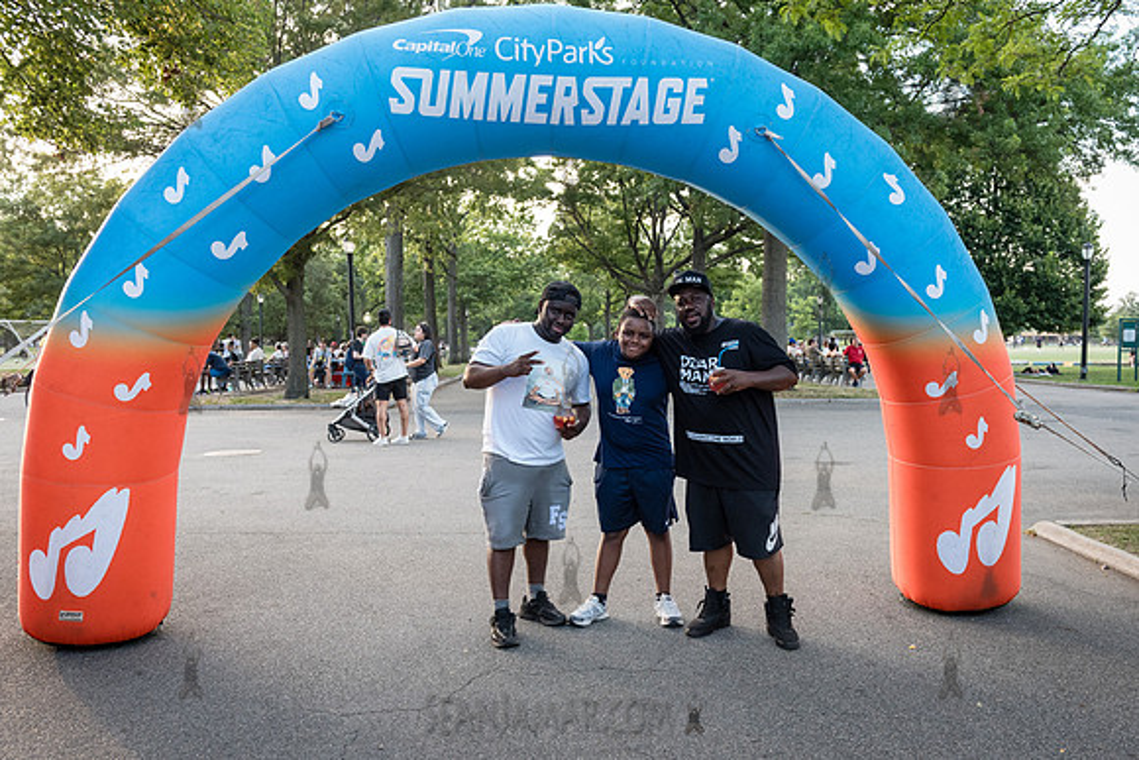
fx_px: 996
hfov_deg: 59.4
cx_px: 616
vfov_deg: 41.7
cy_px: 409
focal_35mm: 31
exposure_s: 1/320
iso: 2000
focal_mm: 29
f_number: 4.5
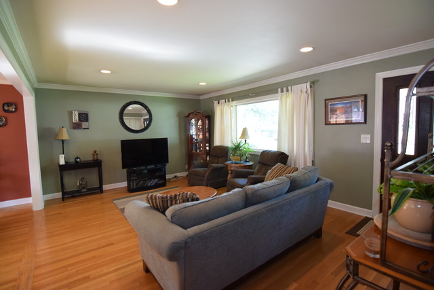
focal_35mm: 17
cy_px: 145
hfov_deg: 92.4
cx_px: 217
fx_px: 208
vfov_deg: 69.7
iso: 800
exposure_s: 1/60
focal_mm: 11.5
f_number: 3.5
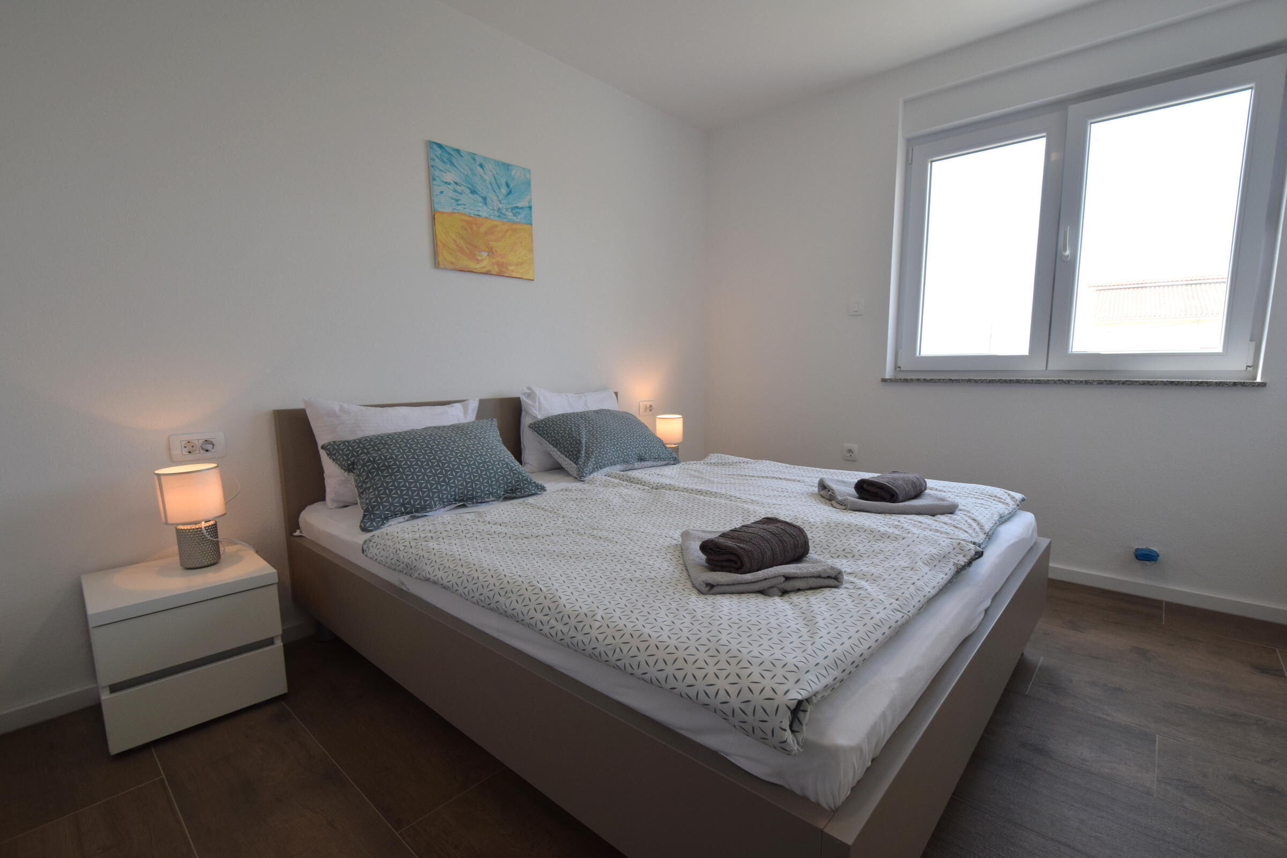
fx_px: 536
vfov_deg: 77.3
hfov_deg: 100.4
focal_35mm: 15
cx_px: 644
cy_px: 429
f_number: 6.3
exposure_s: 1/160
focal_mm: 10
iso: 400
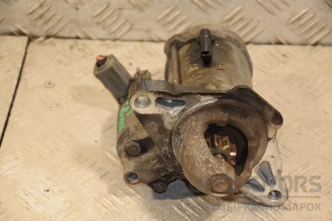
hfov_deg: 15.2
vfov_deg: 10.2
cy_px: 110
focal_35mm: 135
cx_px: 166
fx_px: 1245
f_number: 5.6
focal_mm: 90
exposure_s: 1/125
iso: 800
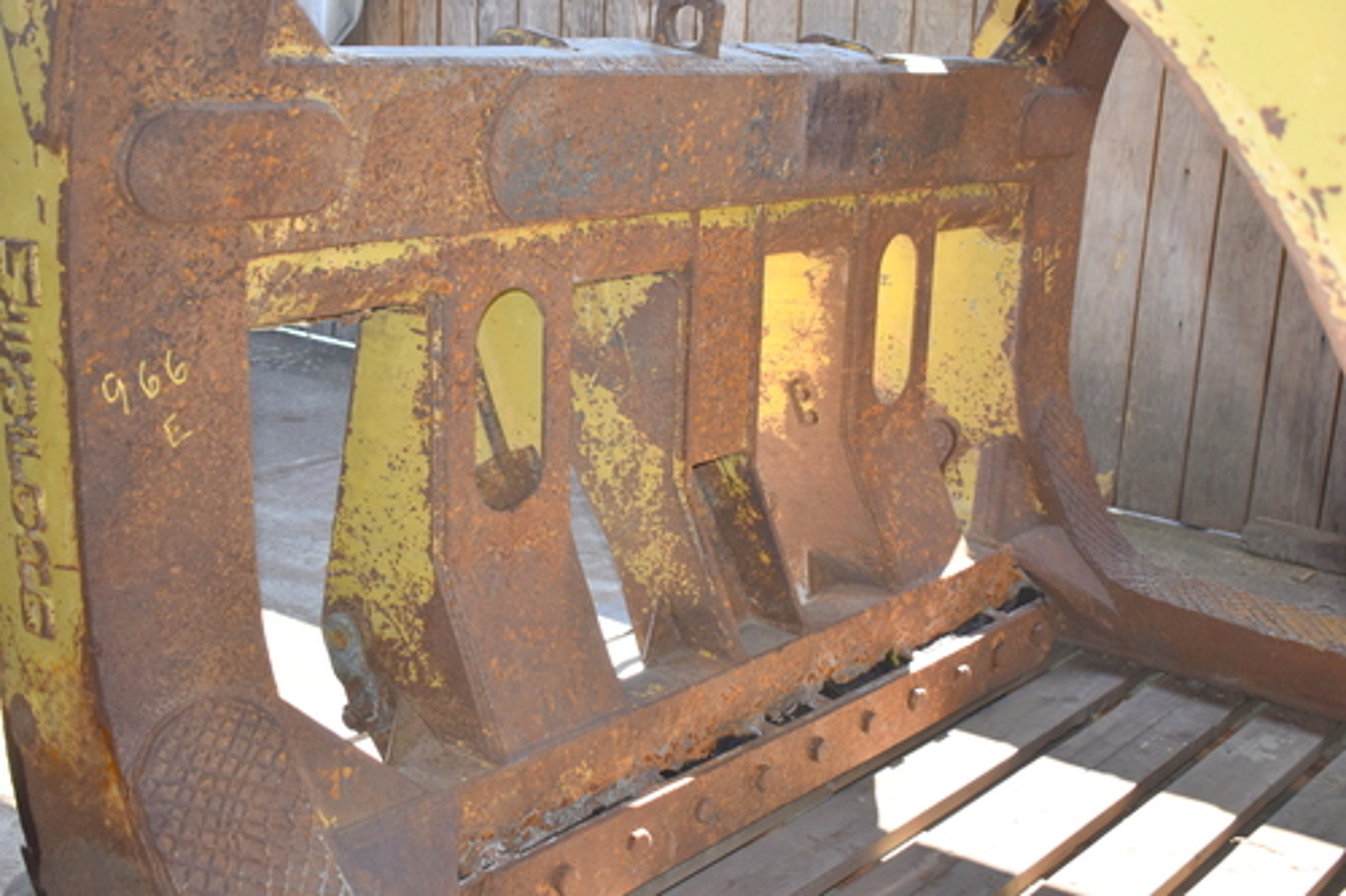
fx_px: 1626
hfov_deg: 45.0
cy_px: 448
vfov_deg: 30.8
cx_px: 673
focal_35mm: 44
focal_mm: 29
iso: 320
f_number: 5
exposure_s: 1/200
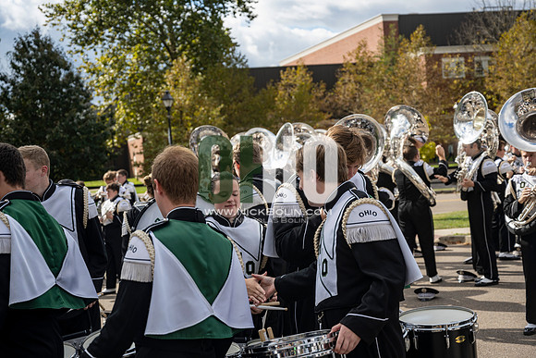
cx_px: 268
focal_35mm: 53
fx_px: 789
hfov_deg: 37.5
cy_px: 179
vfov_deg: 25.5
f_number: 4
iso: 100
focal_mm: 53
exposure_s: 1/1000
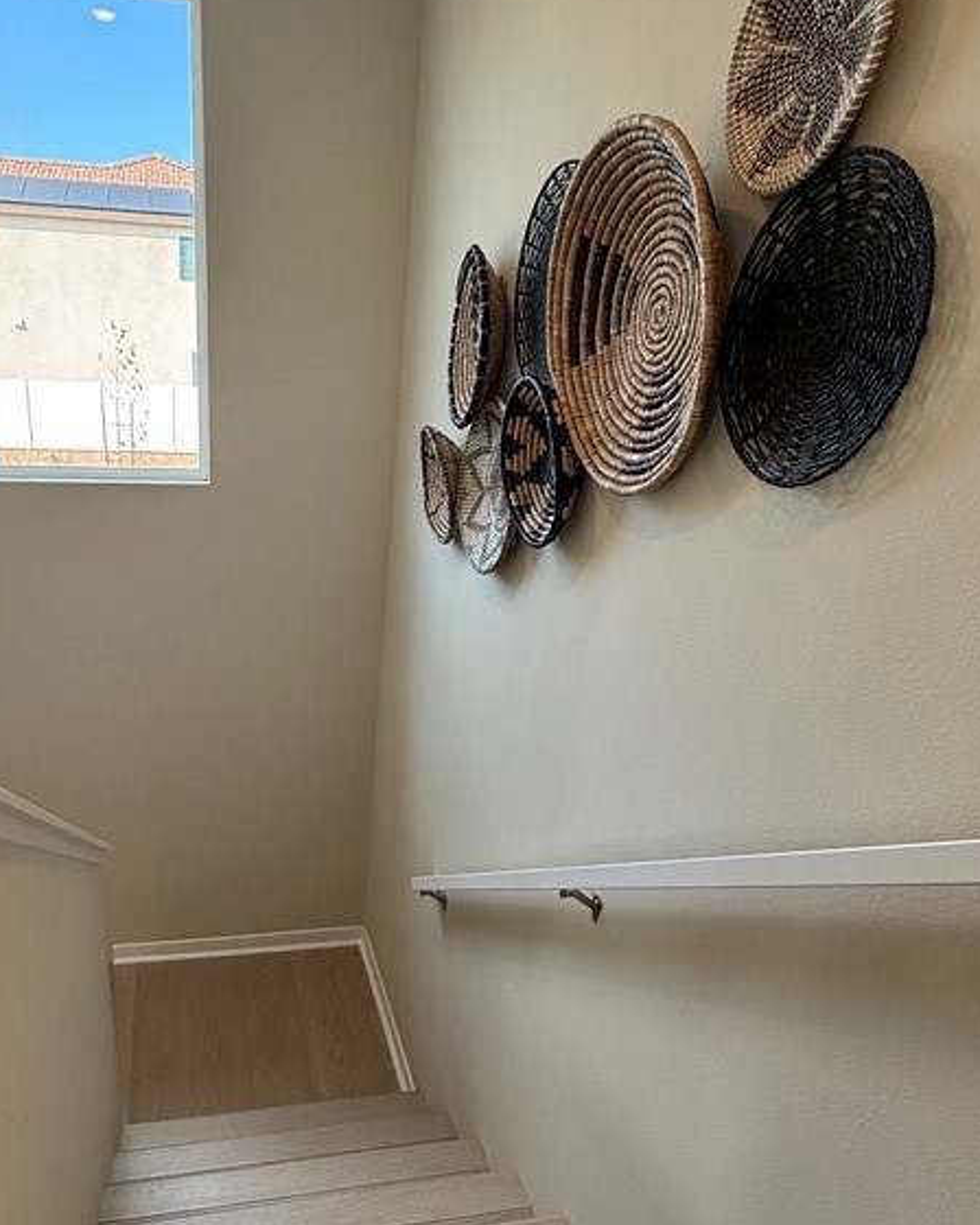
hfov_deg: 56.0
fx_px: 906
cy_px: 702
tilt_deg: -22.3
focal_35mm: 25
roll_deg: -3.8
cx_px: 361
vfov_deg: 67.7
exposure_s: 1/120
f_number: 2.2
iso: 80
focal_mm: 2.22
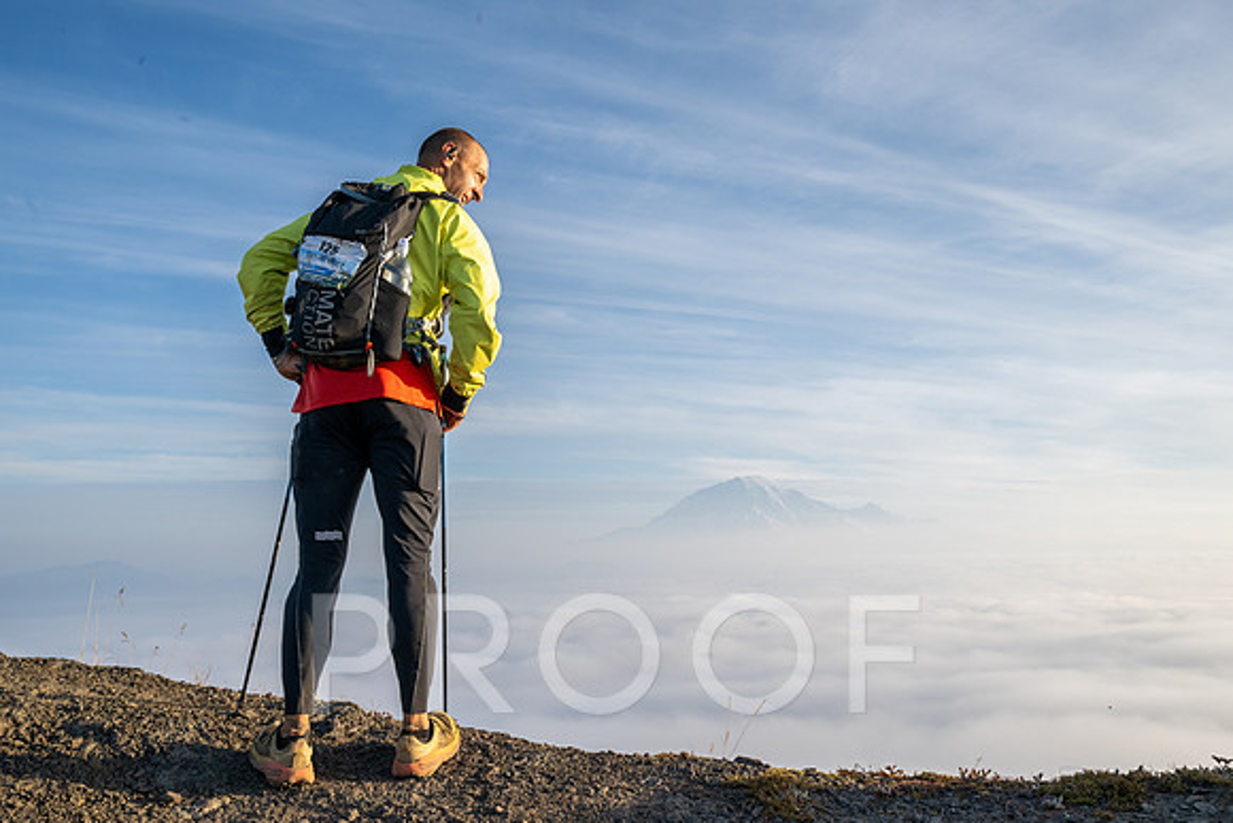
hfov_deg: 56.5
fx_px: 1148
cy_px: 412
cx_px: 616
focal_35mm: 34
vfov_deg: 39.4
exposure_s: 1/200
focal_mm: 33.5
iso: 400
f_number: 14
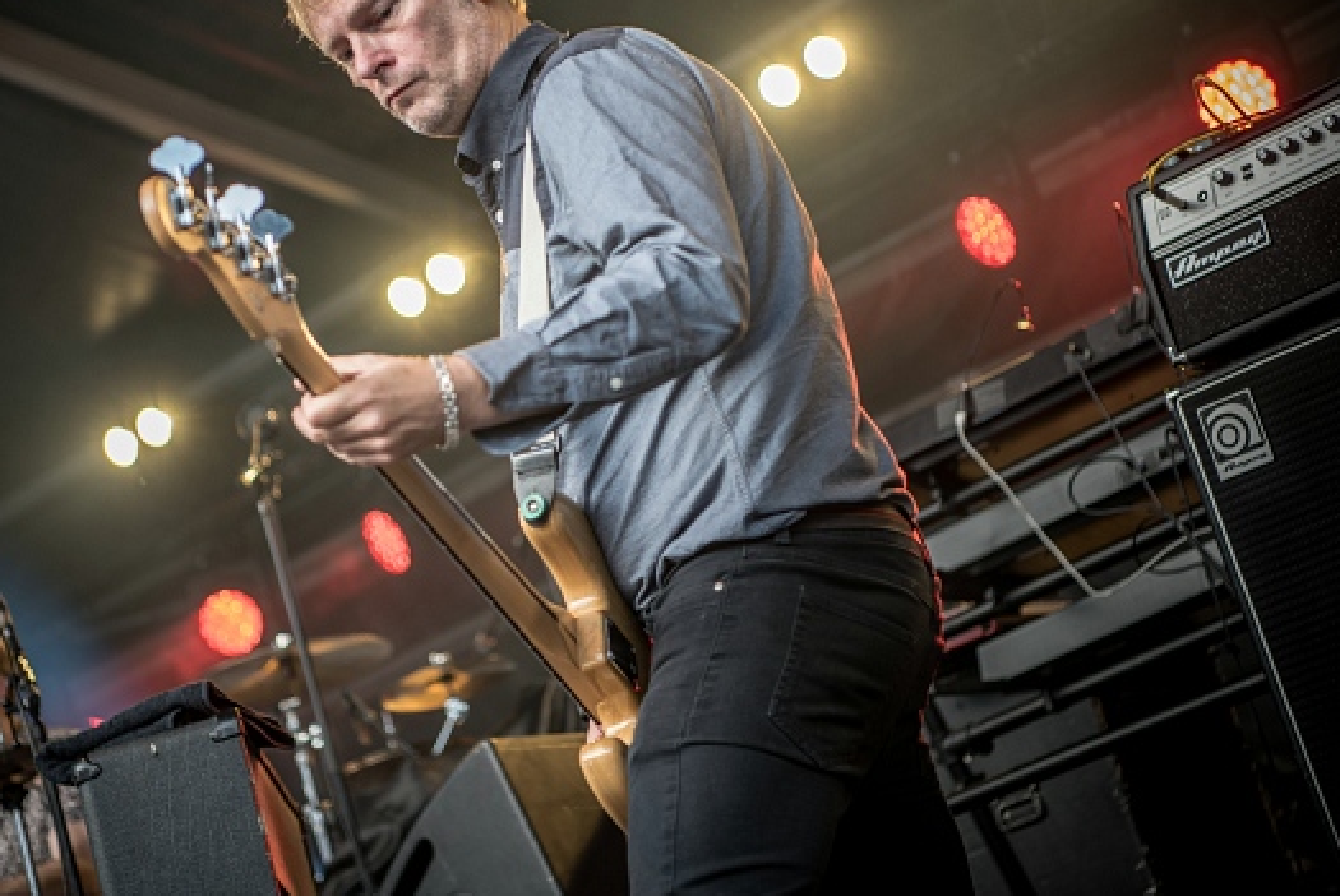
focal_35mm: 96
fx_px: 3576
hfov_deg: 21.2
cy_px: 300
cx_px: 490
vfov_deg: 14.3
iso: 125
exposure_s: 1/100
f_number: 2.8
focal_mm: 70
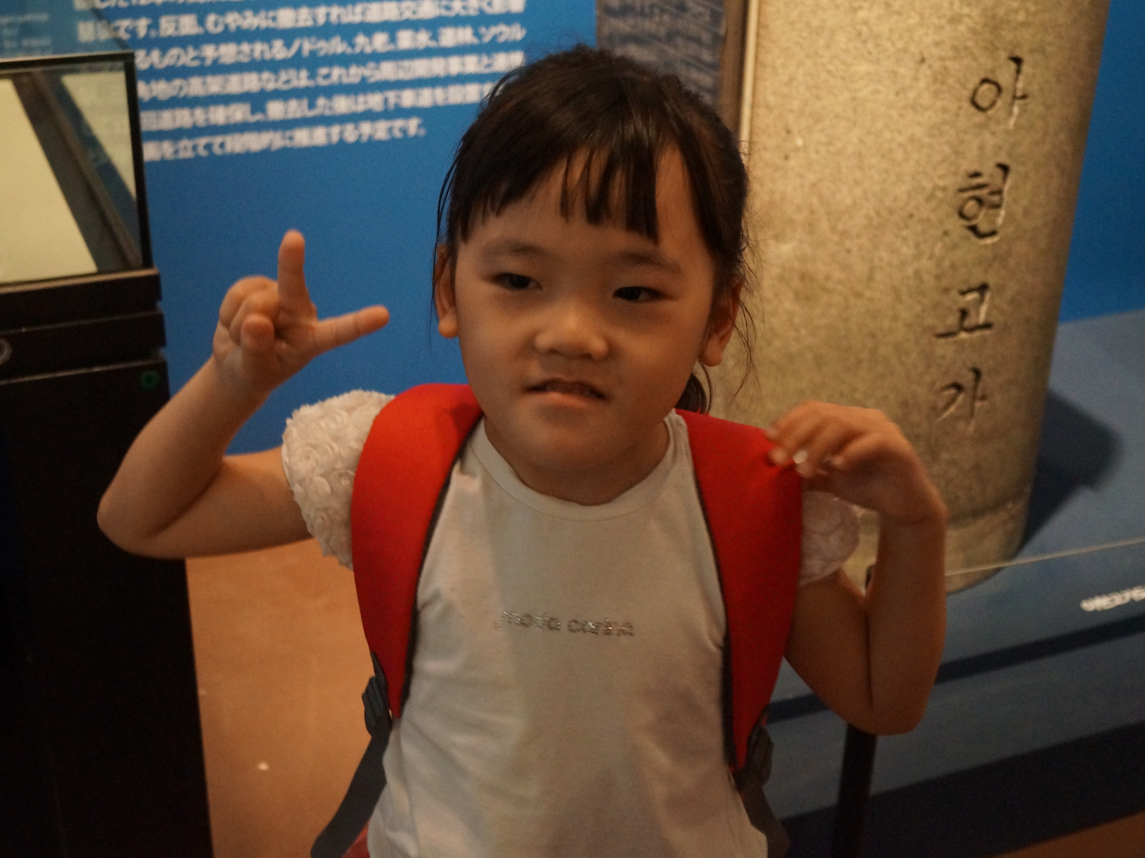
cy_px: 429
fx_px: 1522
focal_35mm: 46
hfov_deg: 41.2
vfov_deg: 31.5
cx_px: 547
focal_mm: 28
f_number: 4.5
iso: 3200
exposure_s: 1/25
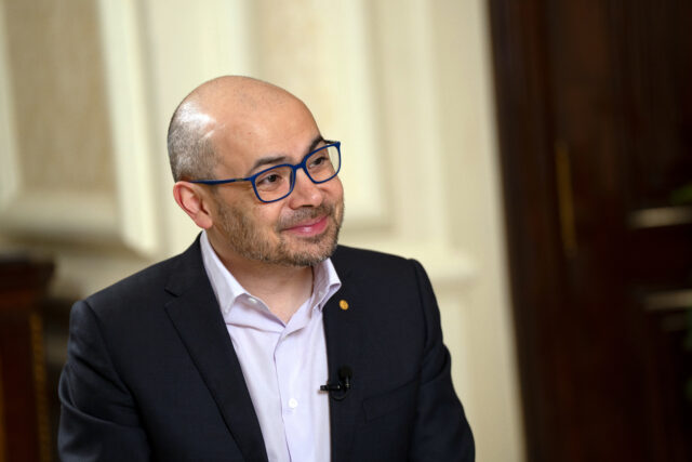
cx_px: 346
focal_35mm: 200
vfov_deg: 6.9
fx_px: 3845
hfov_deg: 10.3
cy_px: 231
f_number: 2.8
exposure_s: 1/125
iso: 640
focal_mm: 200
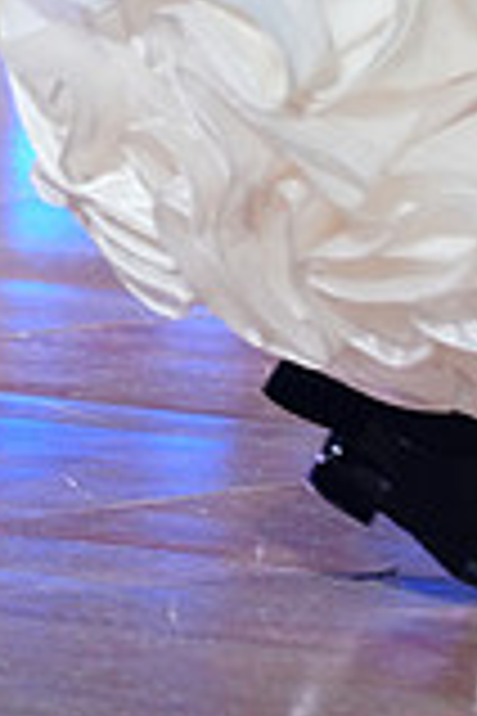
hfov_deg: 2.9
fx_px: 9420
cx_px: 664
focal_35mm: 474
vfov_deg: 4.3
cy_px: -356
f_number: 2.8
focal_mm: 130
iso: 2000
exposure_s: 1/400
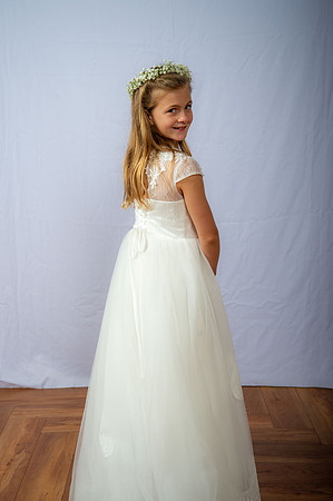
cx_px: 166
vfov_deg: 32.4
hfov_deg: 21.9
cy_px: 250
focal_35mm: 62
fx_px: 862
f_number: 6.3
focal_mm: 62
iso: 250
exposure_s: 1/200
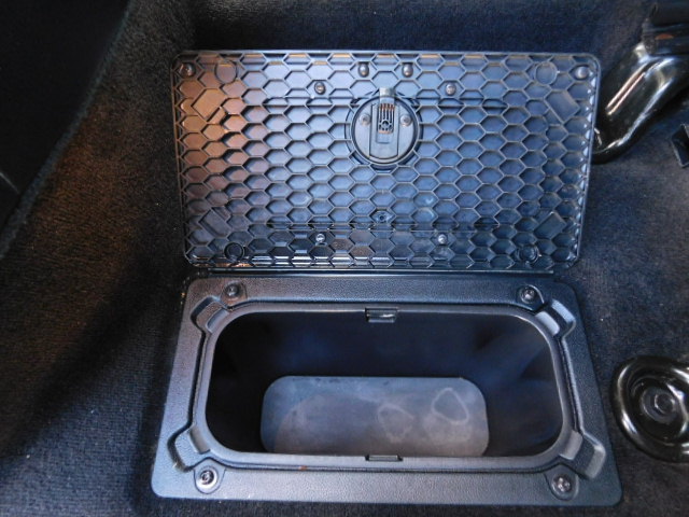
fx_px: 458
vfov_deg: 58.9
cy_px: 258
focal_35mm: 23
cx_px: 344
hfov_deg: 73.9
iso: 400
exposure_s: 1/15
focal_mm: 4
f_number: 3
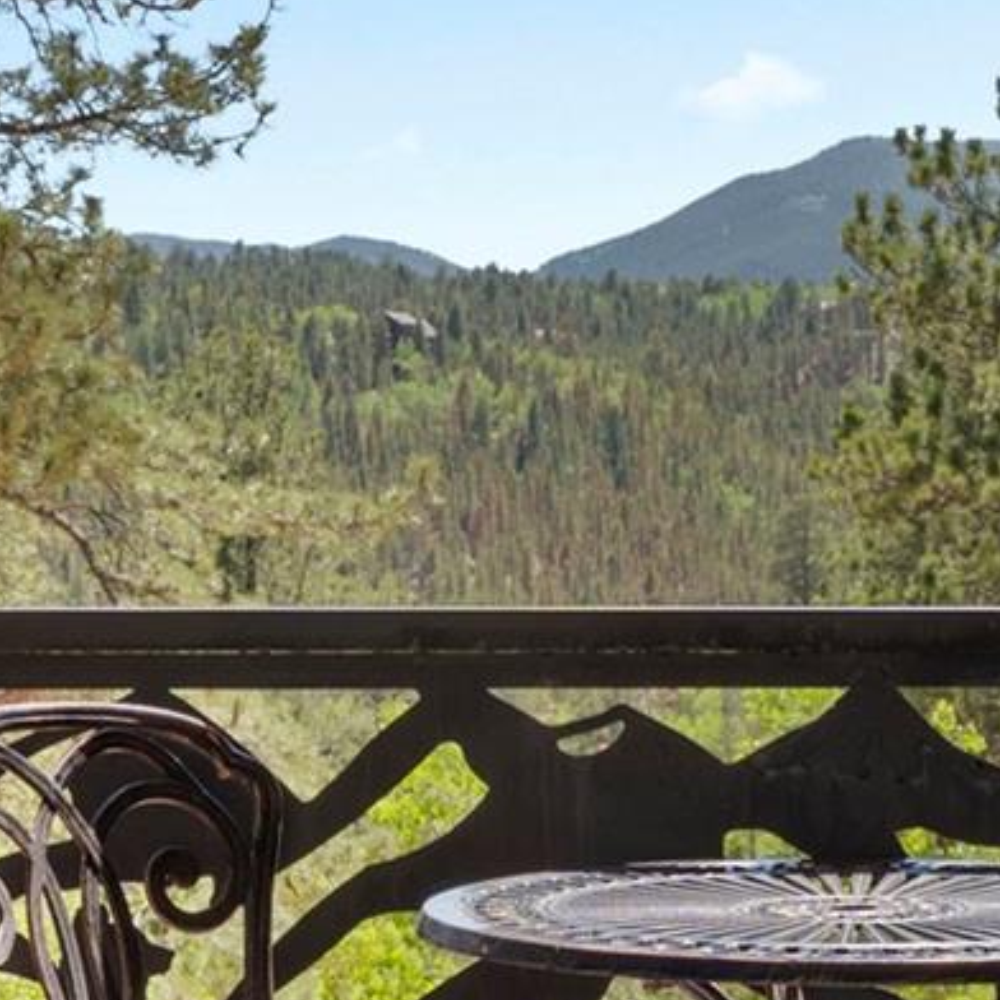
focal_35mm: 125
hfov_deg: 13.8
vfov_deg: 14.0
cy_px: 441
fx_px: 4085
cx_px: 883
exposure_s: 1/60
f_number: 9
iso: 400
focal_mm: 24
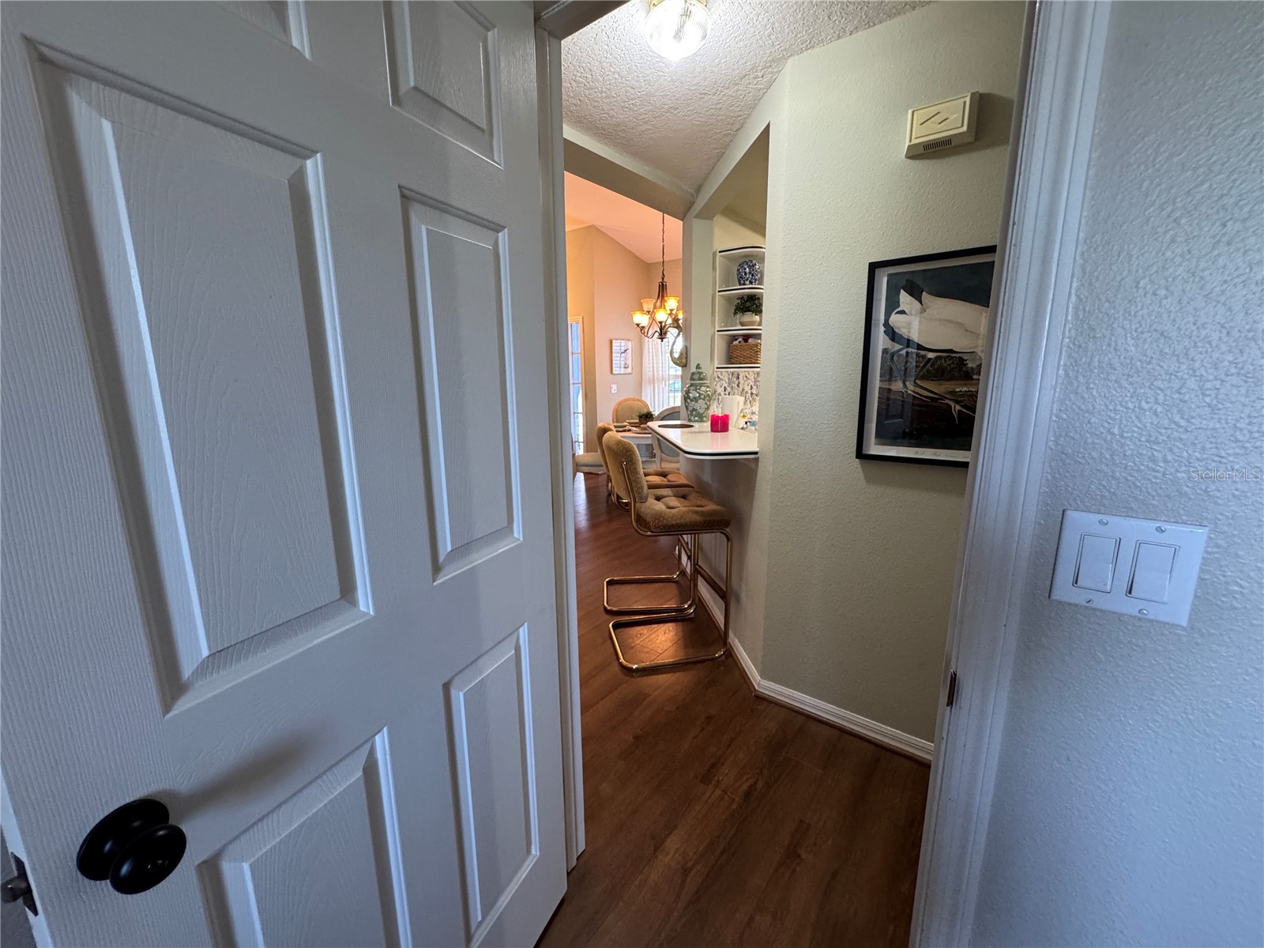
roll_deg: +0.3
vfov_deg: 85.7
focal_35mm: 14
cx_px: 632
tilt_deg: -12.0
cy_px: 474
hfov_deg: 102.1
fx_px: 511
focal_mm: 2.22
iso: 250
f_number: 2.2
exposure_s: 1/60
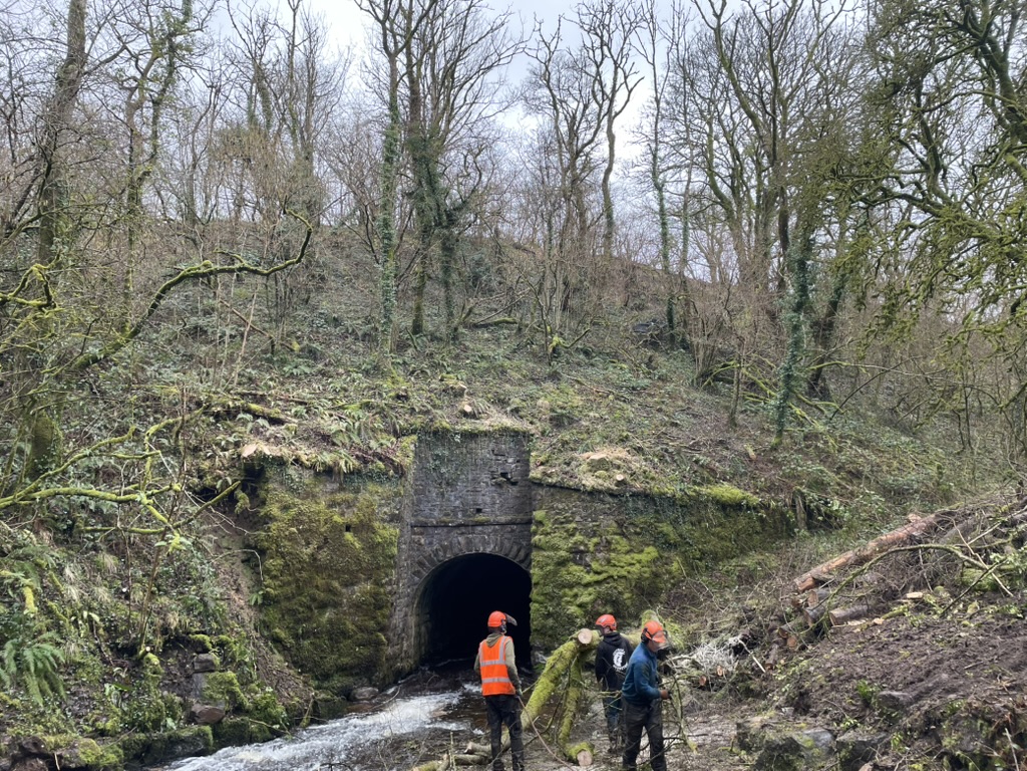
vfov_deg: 53.1
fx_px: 771
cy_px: 386
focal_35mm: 26
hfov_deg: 67.3
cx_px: 514
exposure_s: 1/282
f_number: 1.6
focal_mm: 4.2
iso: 32
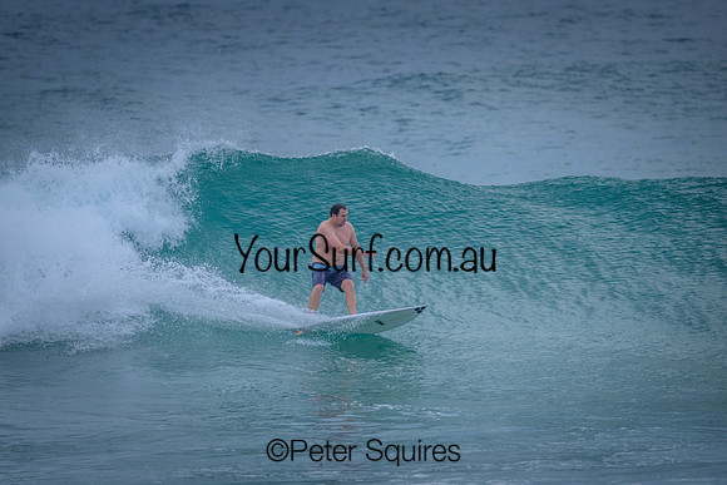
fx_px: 16159
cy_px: 242
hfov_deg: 2.6
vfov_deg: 1.7
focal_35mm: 800
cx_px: 364
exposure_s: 1/2000
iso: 1000
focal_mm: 800
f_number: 6.3
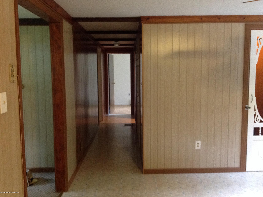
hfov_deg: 51.3
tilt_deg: -5.8
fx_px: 274
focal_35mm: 36
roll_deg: +0.1
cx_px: 135
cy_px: 98
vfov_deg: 39.7
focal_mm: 4.28
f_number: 2.4
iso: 320
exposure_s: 1/15
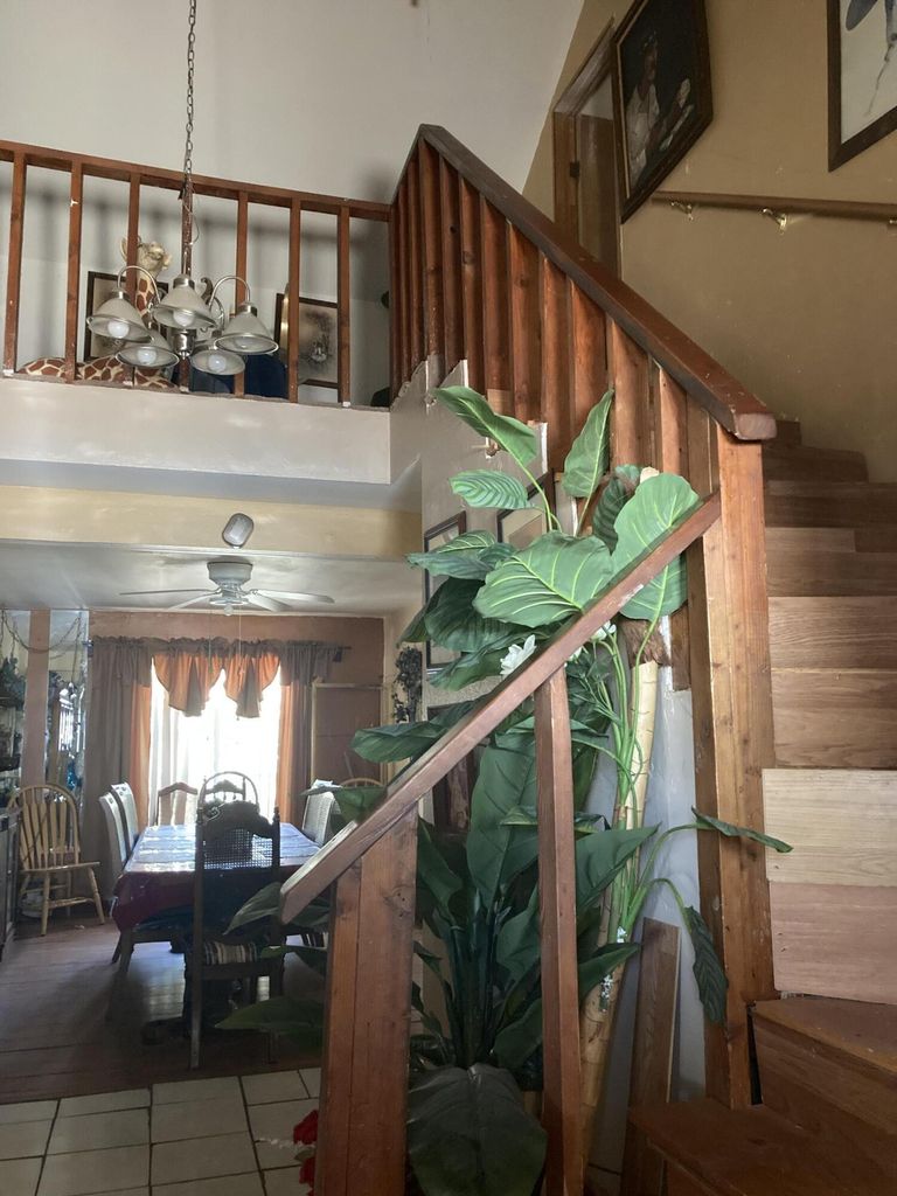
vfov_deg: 63.4
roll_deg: -0.1
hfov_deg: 49.7
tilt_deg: +8.1
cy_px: 598
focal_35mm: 28
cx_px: 448
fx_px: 967
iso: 640
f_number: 1.8
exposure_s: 1/30
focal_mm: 3.99
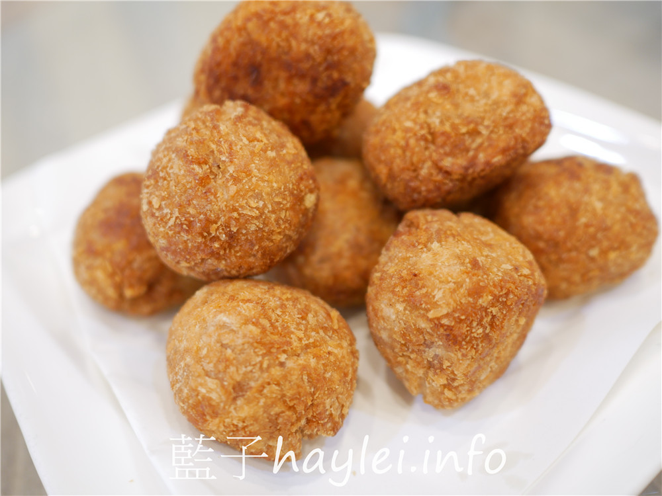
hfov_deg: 60.0
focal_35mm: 30
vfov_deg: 46.8
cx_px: 331
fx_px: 574
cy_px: 248
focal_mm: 15
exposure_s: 1/60
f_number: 1.7
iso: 200
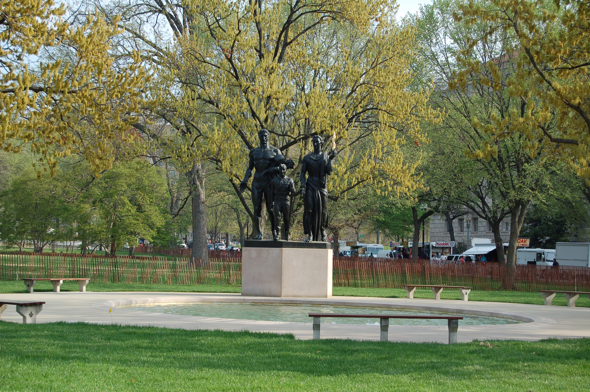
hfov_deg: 27.0
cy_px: 196
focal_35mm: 75
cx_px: 295
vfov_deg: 18.1
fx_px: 1228
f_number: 7.1
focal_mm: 50
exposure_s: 1/200
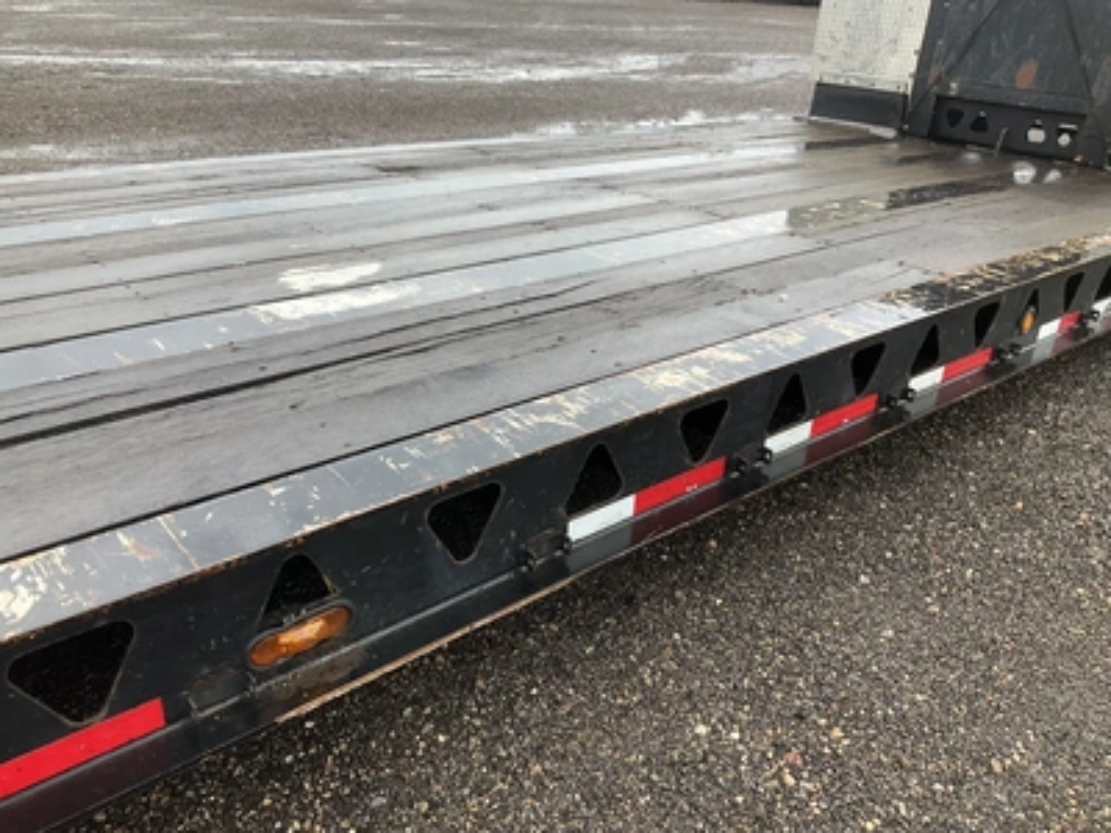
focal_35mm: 29
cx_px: 556
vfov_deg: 48.2
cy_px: 416
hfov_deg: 61.7
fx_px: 931
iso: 25
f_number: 1.8
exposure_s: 1/305
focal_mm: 3
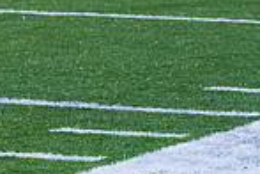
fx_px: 2983
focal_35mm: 413
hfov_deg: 4.9
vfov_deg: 3.3
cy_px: 14
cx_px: -175
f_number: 4.5
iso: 6400
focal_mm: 70
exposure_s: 1/1250
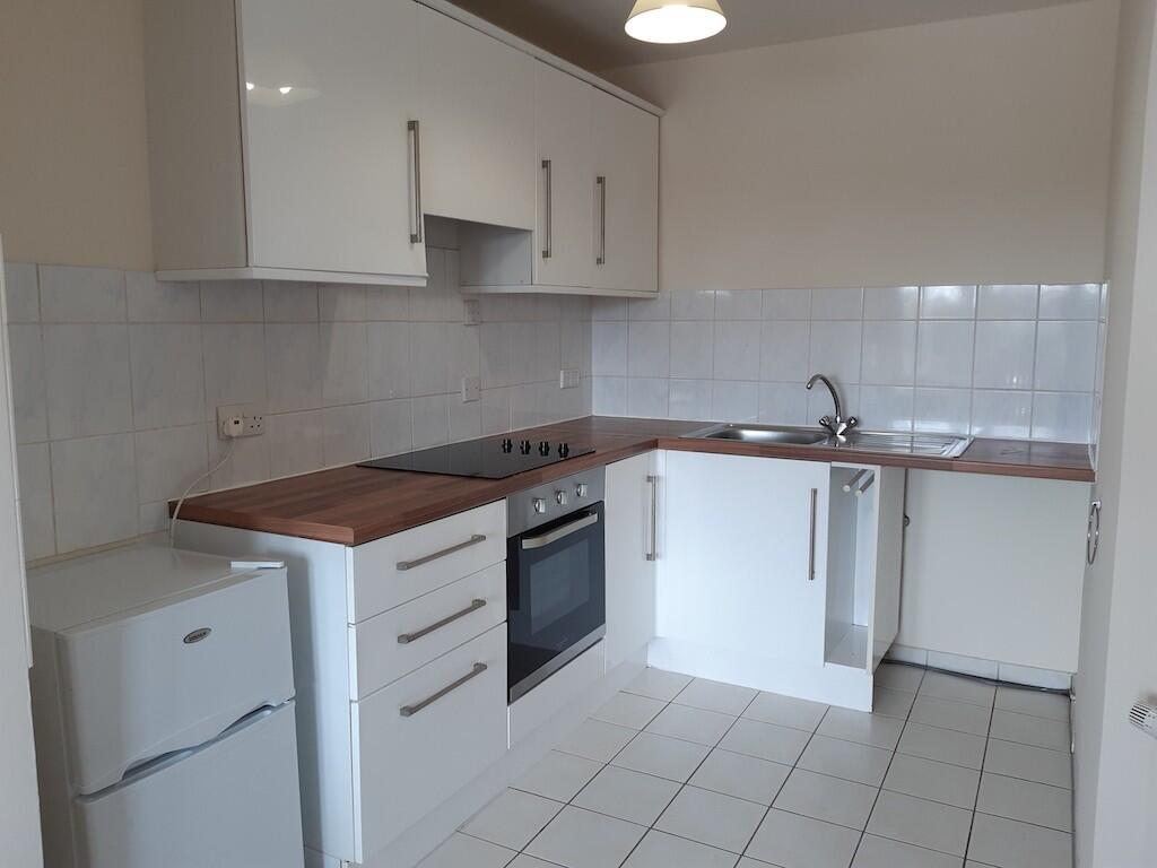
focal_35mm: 26
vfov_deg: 53.1
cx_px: 578
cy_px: 434
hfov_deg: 67.3
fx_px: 869
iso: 40
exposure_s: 1/60
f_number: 1.7
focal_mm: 3.92
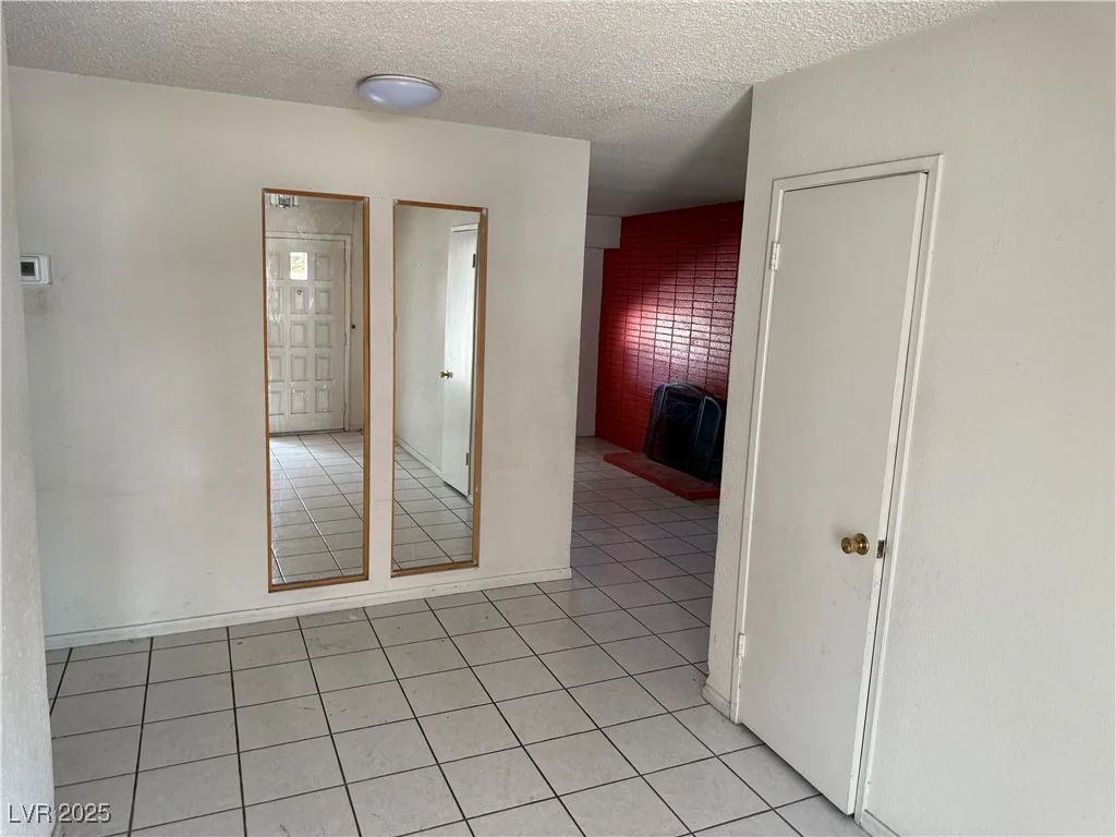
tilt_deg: -8.3
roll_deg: -2.0
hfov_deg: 71.6
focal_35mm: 24
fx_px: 774
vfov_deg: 56.8
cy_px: 418
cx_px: 558
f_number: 1.78
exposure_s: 1/112
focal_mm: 6.76
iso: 200
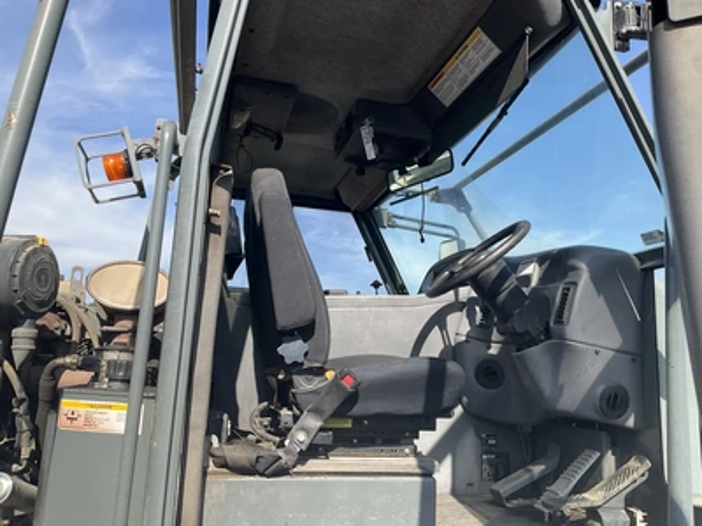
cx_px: 351
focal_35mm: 29
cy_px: 263
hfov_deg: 61.7
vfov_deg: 48.2
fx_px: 588
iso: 25
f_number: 1.8
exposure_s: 1/962
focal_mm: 3
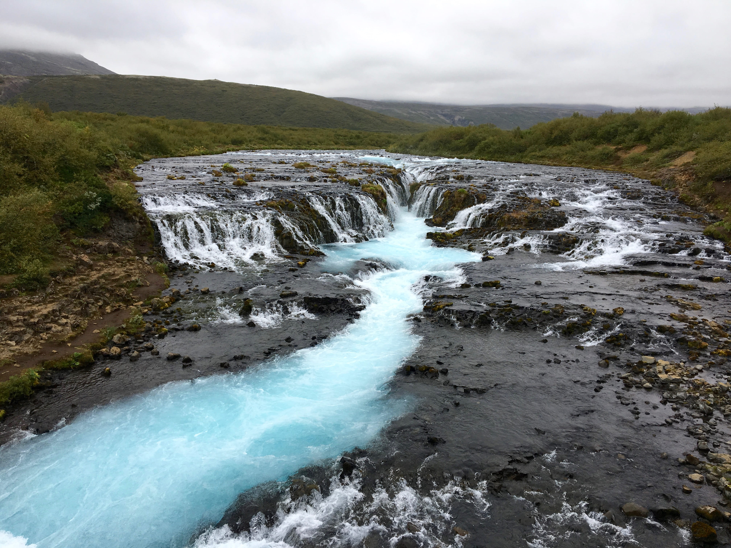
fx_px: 612
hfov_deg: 61.7
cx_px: 366
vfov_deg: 48.2
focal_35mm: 29
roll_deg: -1.2
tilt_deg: -11.2
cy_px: 274
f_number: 2.2
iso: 25
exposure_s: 1/986
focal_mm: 4.15
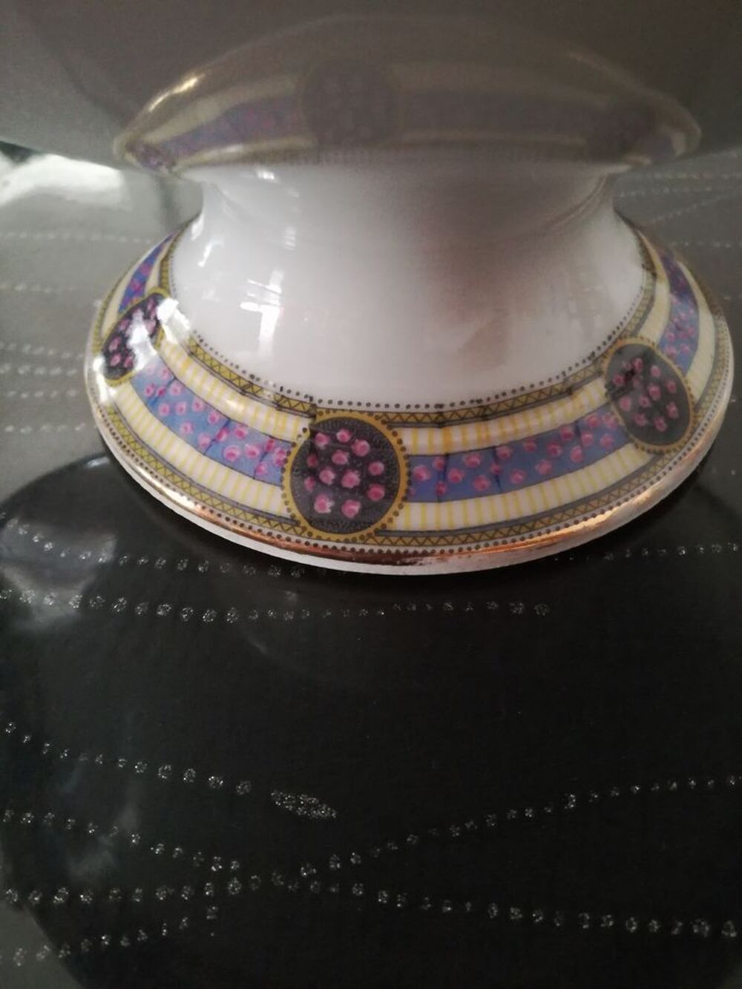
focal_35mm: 27
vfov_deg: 65.3
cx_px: 371
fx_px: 772
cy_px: 494
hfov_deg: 51.4
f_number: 2
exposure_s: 1/16.7
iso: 640
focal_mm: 3.79
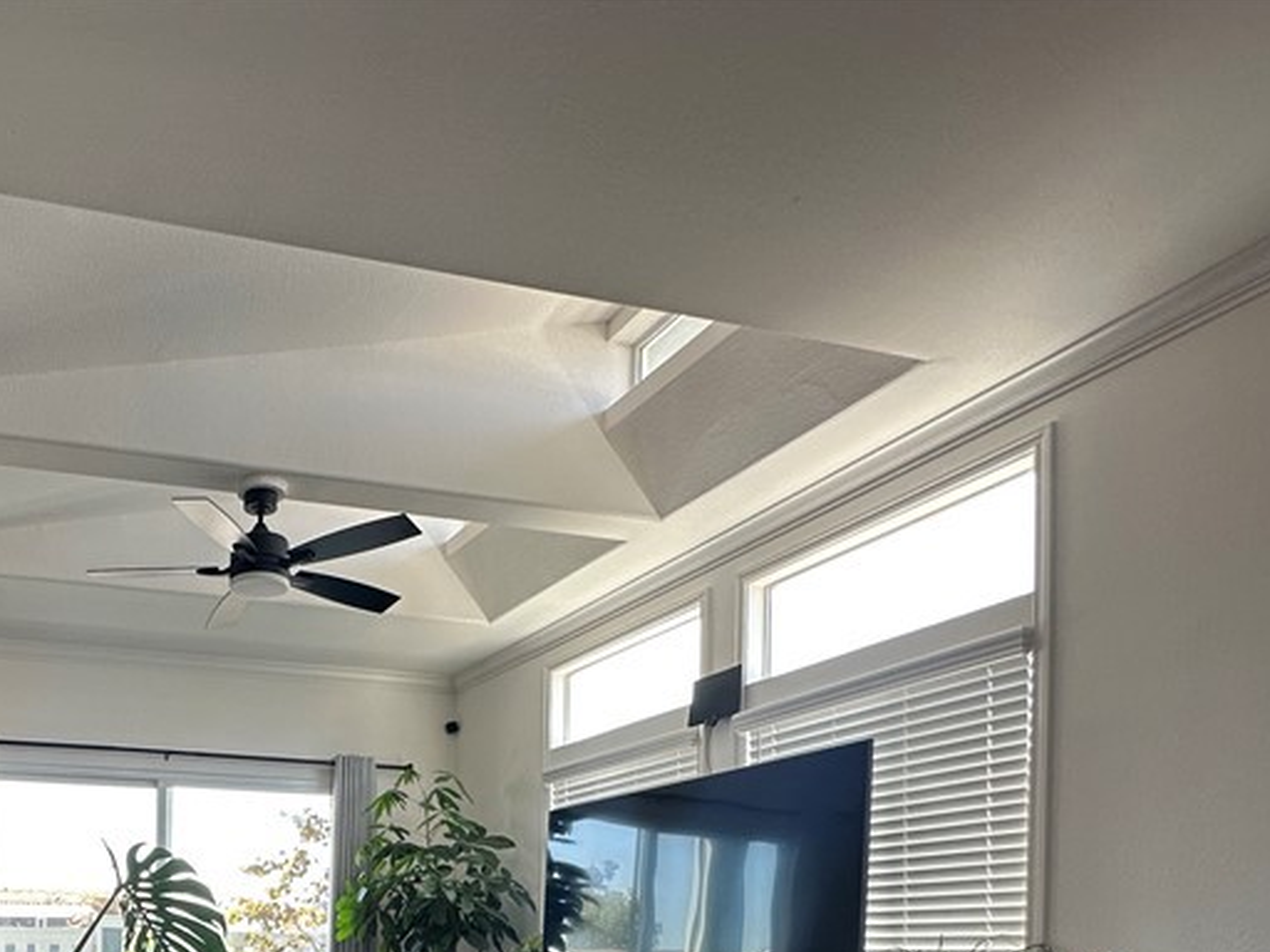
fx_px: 1027
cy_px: 947
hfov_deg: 56.8
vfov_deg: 43.0
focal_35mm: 28
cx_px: 186
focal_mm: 2.22
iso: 80
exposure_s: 1/99
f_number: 2.2
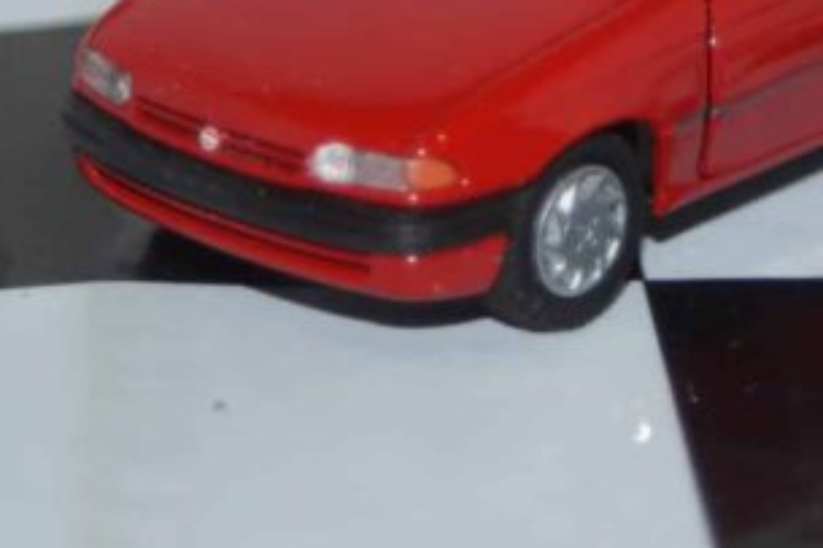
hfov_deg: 8.7
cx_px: 596
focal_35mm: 236
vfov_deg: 5.8
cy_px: 27
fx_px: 5392
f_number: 5.6
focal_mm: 80
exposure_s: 1/80
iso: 200
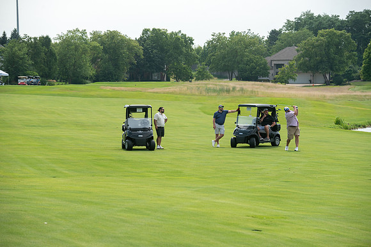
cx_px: 186
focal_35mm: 160
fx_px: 1650
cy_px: 124
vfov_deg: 8.6
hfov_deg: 12.8
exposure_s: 1/1600
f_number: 5
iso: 250
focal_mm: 160
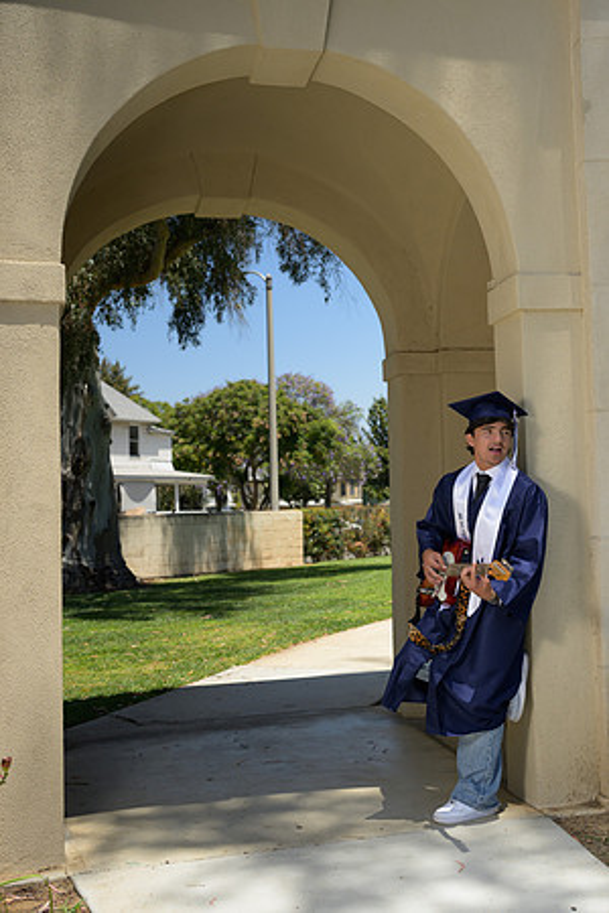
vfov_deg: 46.4
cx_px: 304
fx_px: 1066
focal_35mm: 42
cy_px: 456
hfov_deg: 31.9
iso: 800
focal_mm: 42
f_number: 4
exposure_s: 1/8000
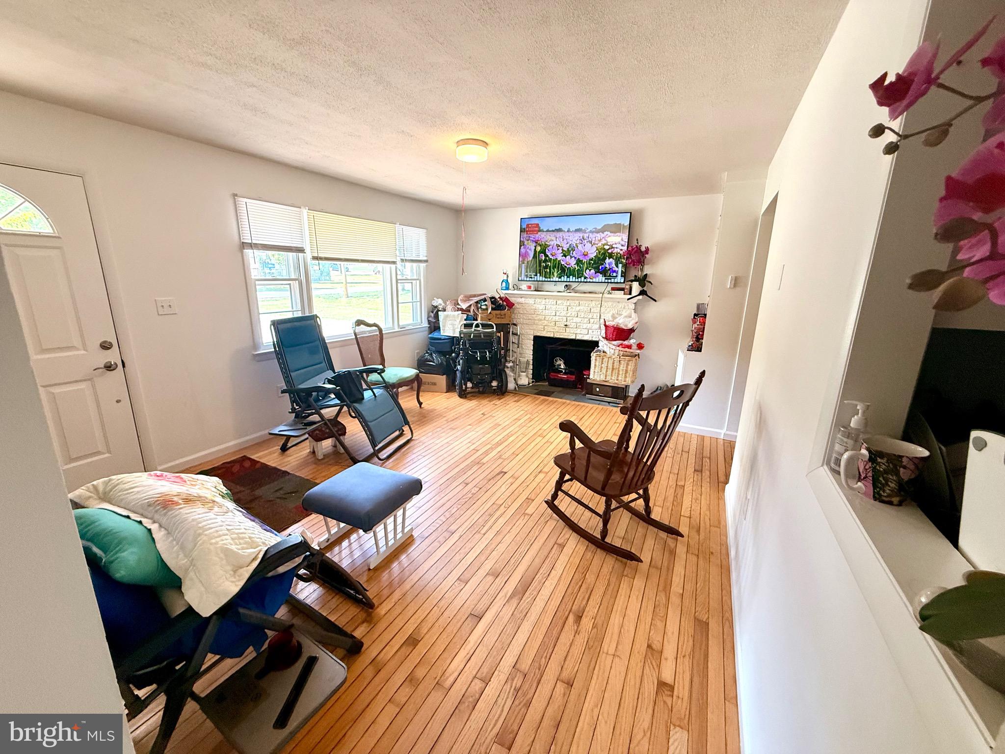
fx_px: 406
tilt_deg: -13.4
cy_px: 377
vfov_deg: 85.7
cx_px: 502
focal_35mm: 14
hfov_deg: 102.1
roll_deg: -1.3
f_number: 2.2
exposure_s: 1/120
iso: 200
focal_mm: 2.22
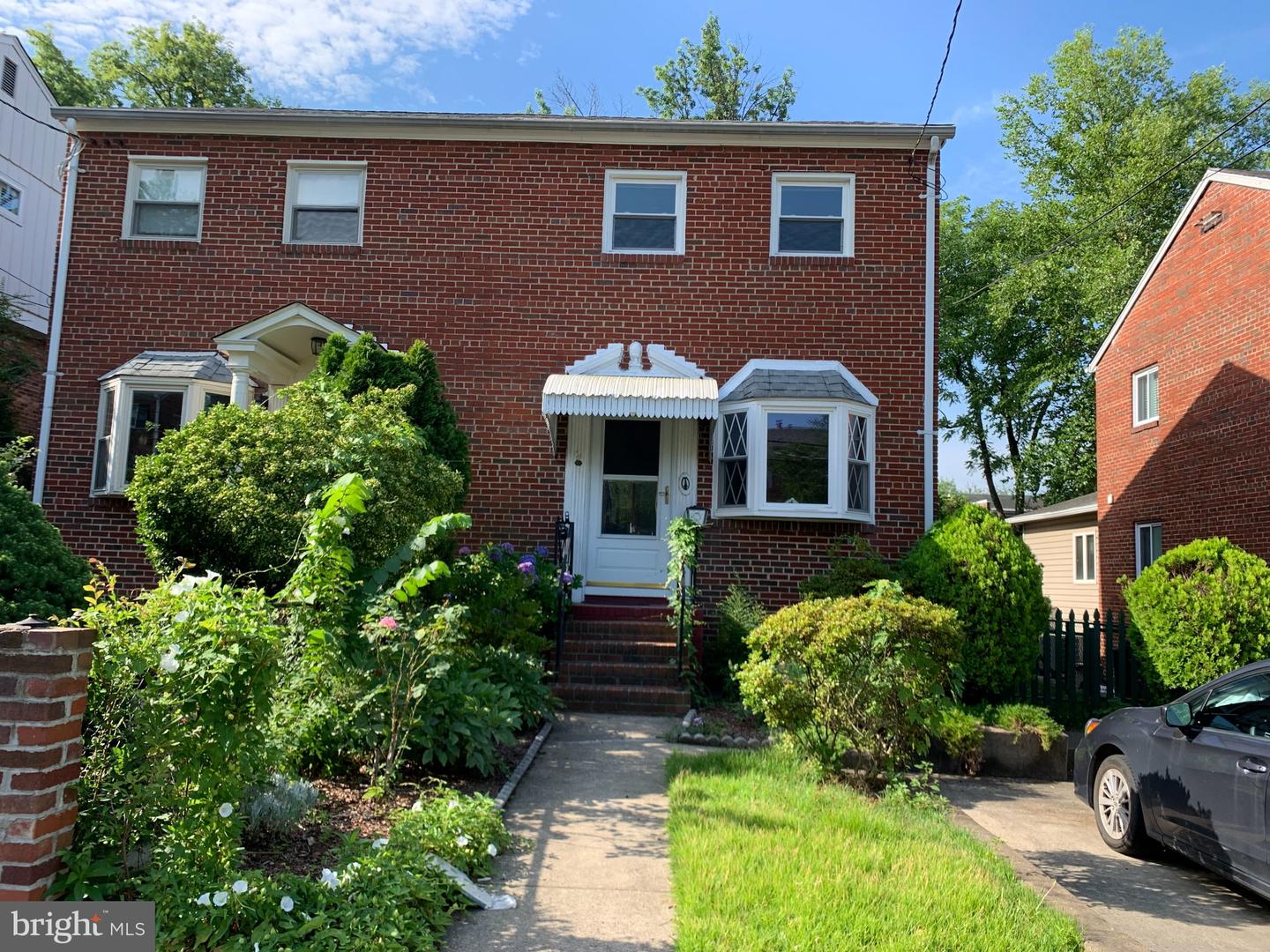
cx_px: 635
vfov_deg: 53.1
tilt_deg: +4.2
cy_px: 476
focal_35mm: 26
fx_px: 954
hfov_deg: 67.3
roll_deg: -2.1
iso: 25
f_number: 1.8
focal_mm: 4.25
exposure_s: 1/577
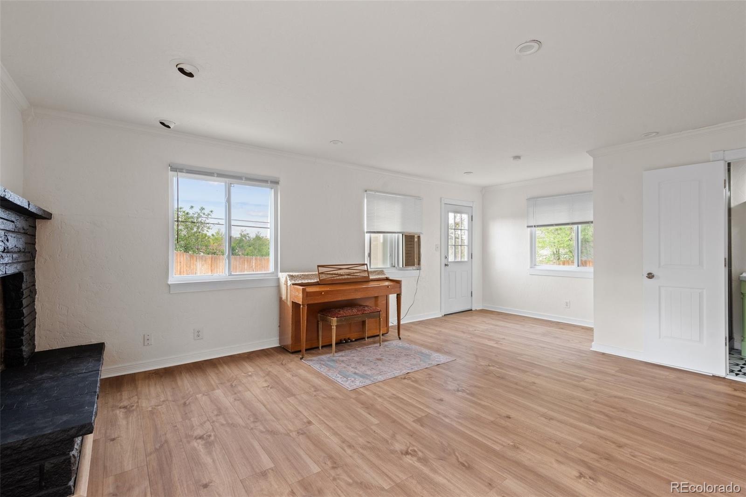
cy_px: 248
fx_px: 331
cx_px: 373
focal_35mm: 16
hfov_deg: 96.7
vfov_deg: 73.7
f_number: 9
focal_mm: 16
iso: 320
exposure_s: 1/4
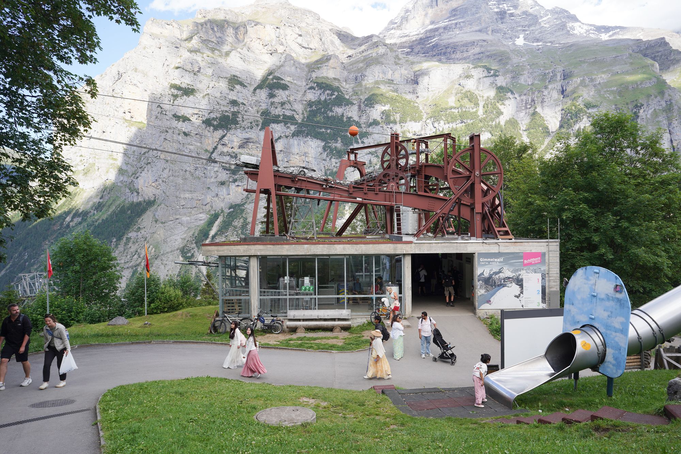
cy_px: 227
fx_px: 454
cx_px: 340
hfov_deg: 73.7
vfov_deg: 53.1
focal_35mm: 24
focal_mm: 24
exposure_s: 1/100
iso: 100
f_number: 8
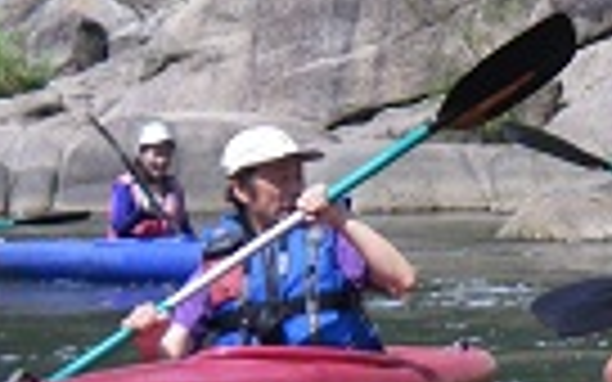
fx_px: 4403
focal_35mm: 264
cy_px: 45
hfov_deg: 7.9
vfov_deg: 5.0
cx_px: 540
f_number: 3.9
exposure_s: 1/400
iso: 64
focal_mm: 16
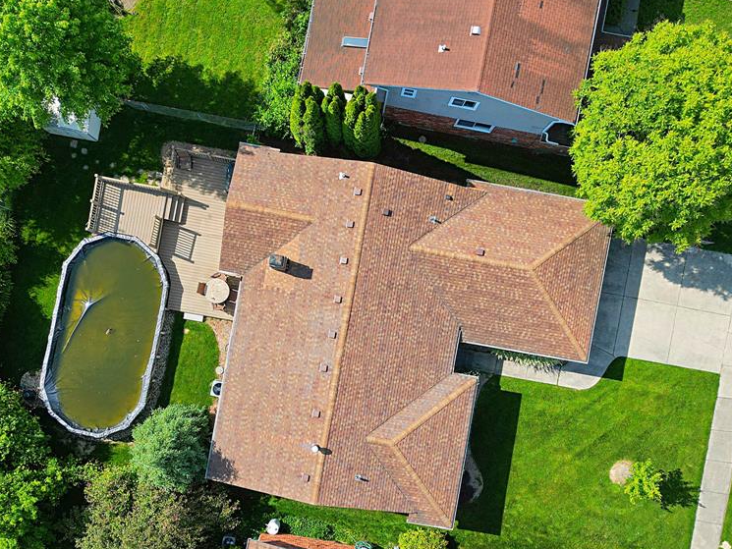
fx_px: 698
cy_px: 337
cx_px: 355
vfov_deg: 42.7
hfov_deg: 55.3
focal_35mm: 33
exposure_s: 1/1600
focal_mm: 6.7
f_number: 1.7
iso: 130
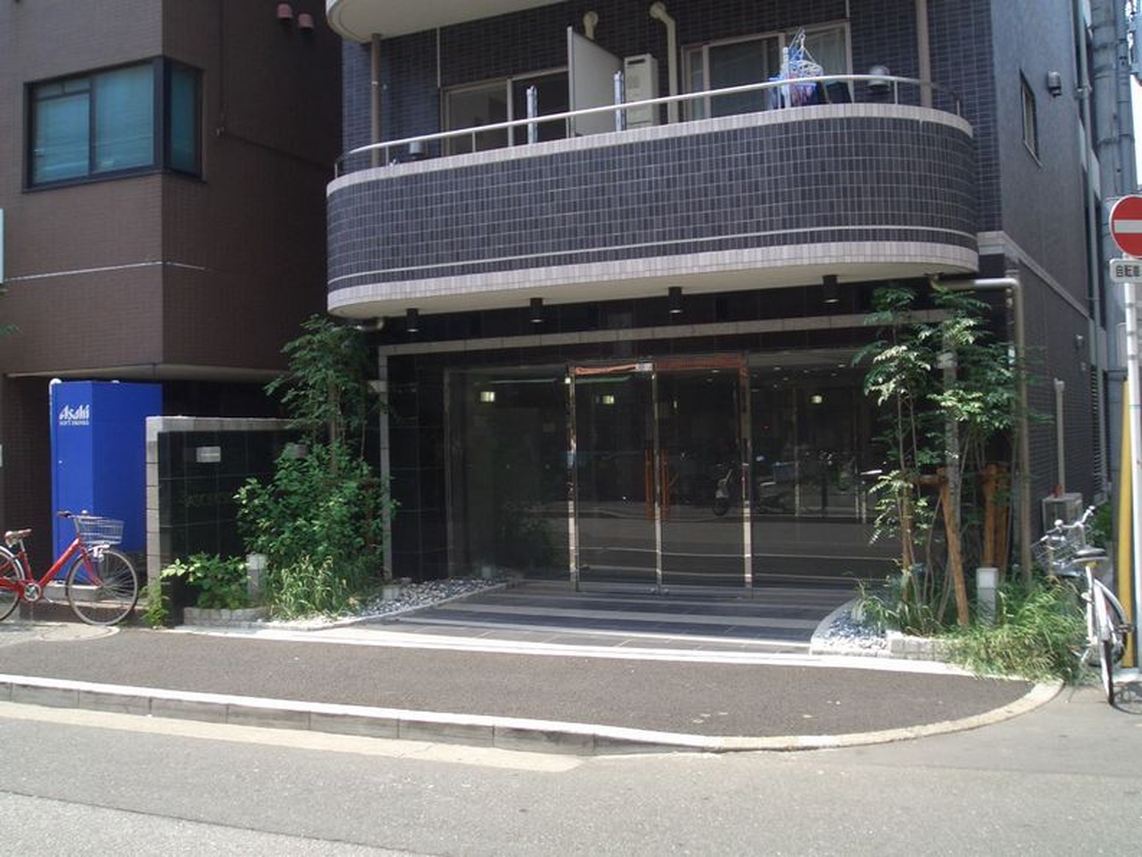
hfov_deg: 51.3
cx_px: 571
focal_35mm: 36
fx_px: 1188
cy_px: 428
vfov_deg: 39.7
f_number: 4
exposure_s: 1/160
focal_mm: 4.8
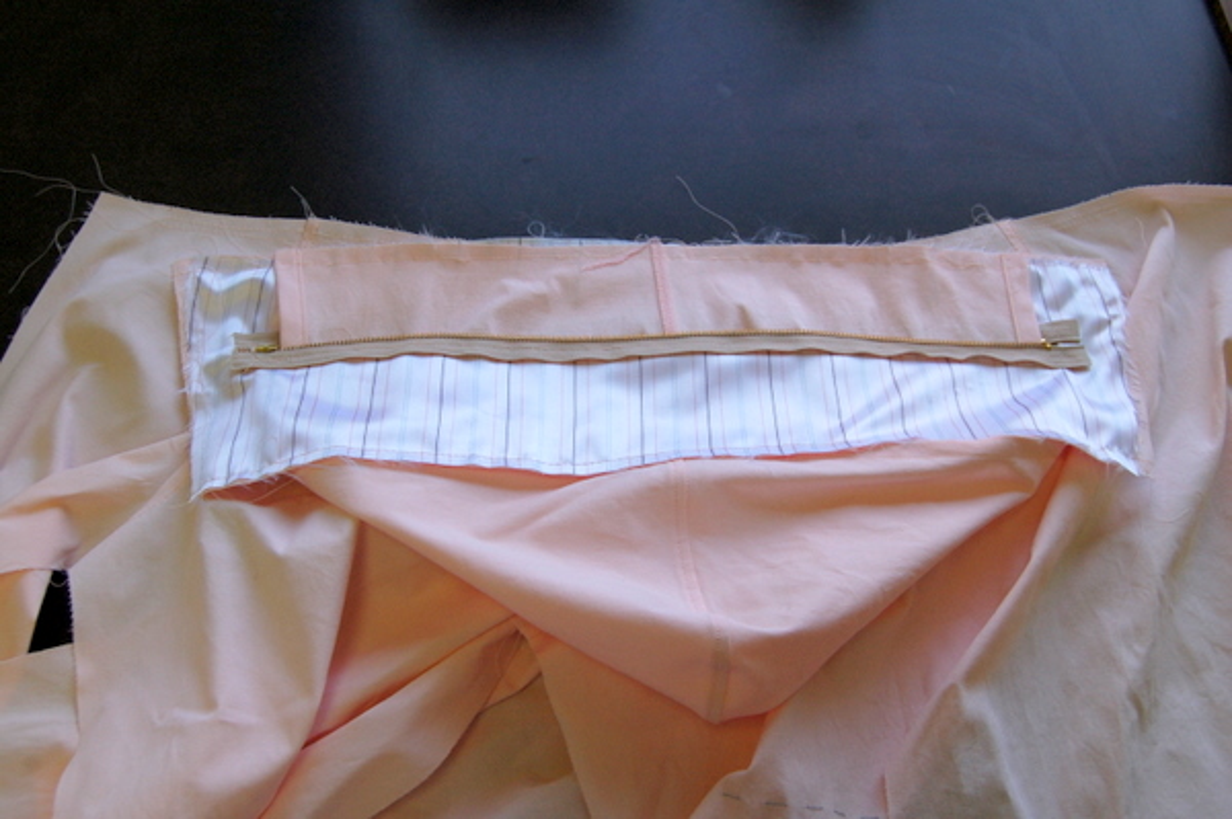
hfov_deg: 53.2
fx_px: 1231
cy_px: 410
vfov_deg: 36.8
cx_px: 616
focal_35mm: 36
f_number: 5.6
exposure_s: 1/125
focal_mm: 24
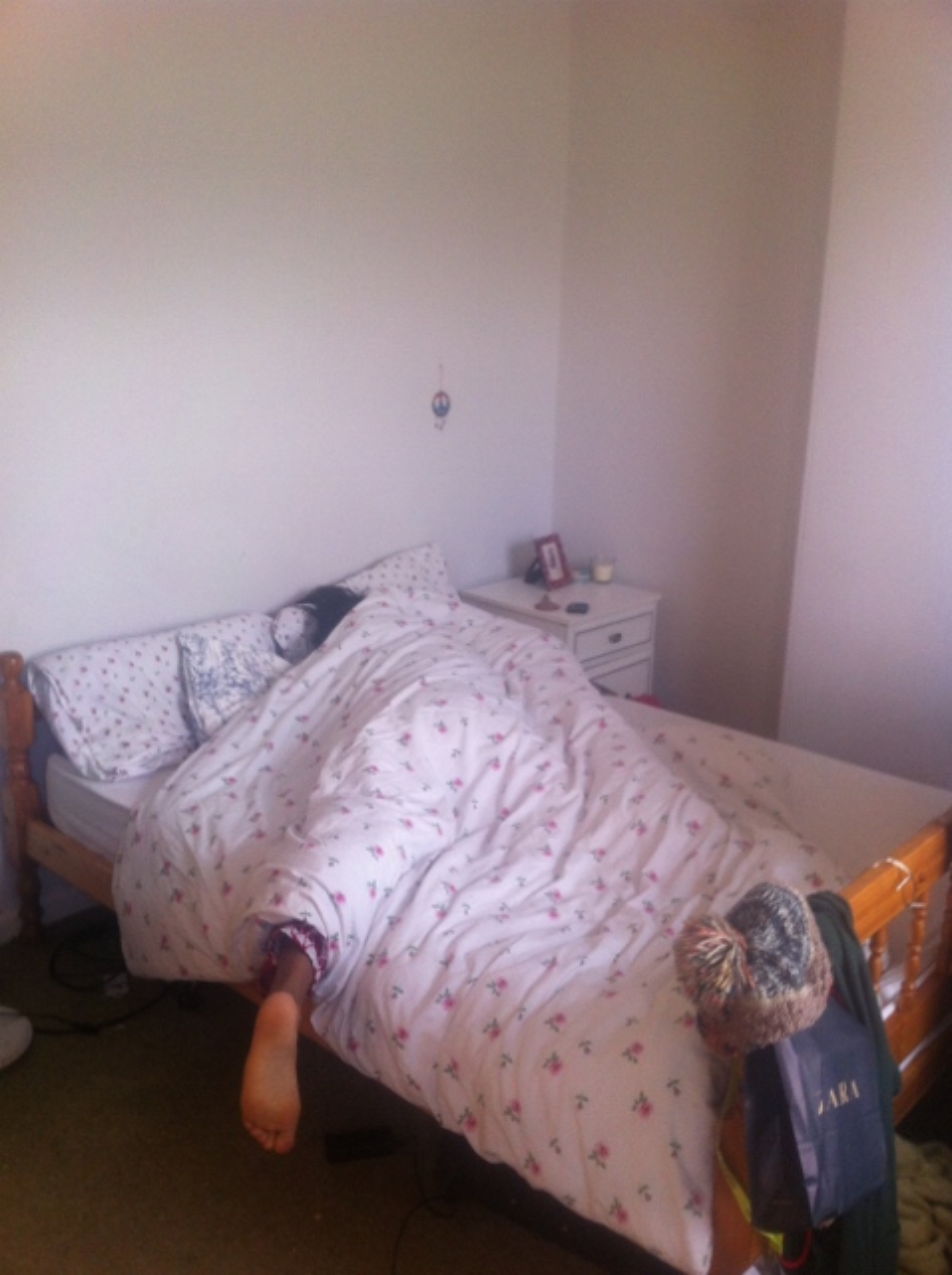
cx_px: 476
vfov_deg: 52.7
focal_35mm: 35
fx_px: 1287
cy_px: 638
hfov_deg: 40.6
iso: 100
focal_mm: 3.85
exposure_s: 1/15
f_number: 2.8
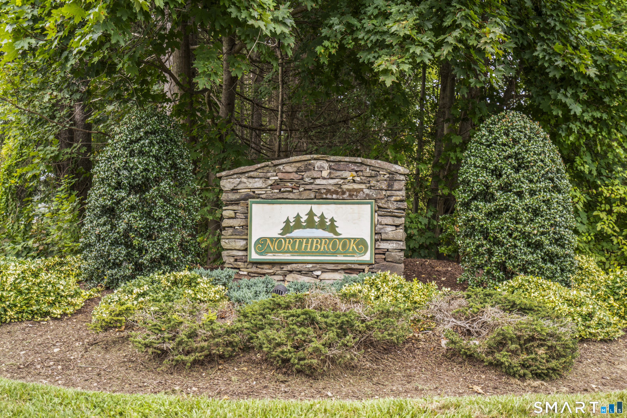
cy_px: 209
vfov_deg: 37.9
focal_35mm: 35
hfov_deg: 54.4
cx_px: 314
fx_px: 610
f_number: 4
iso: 100
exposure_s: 1/60
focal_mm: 35
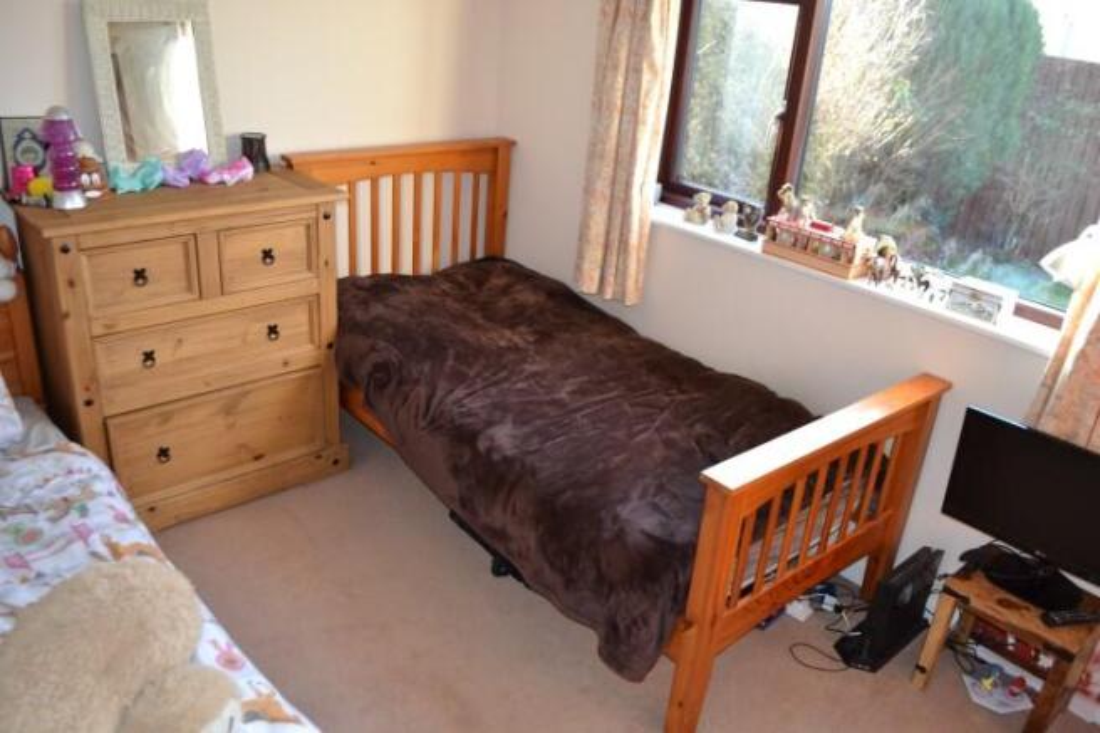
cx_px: 550
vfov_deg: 47.9
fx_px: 825
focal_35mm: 27
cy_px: 366
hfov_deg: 67.4
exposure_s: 1/60
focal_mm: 18
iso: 400
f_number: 4
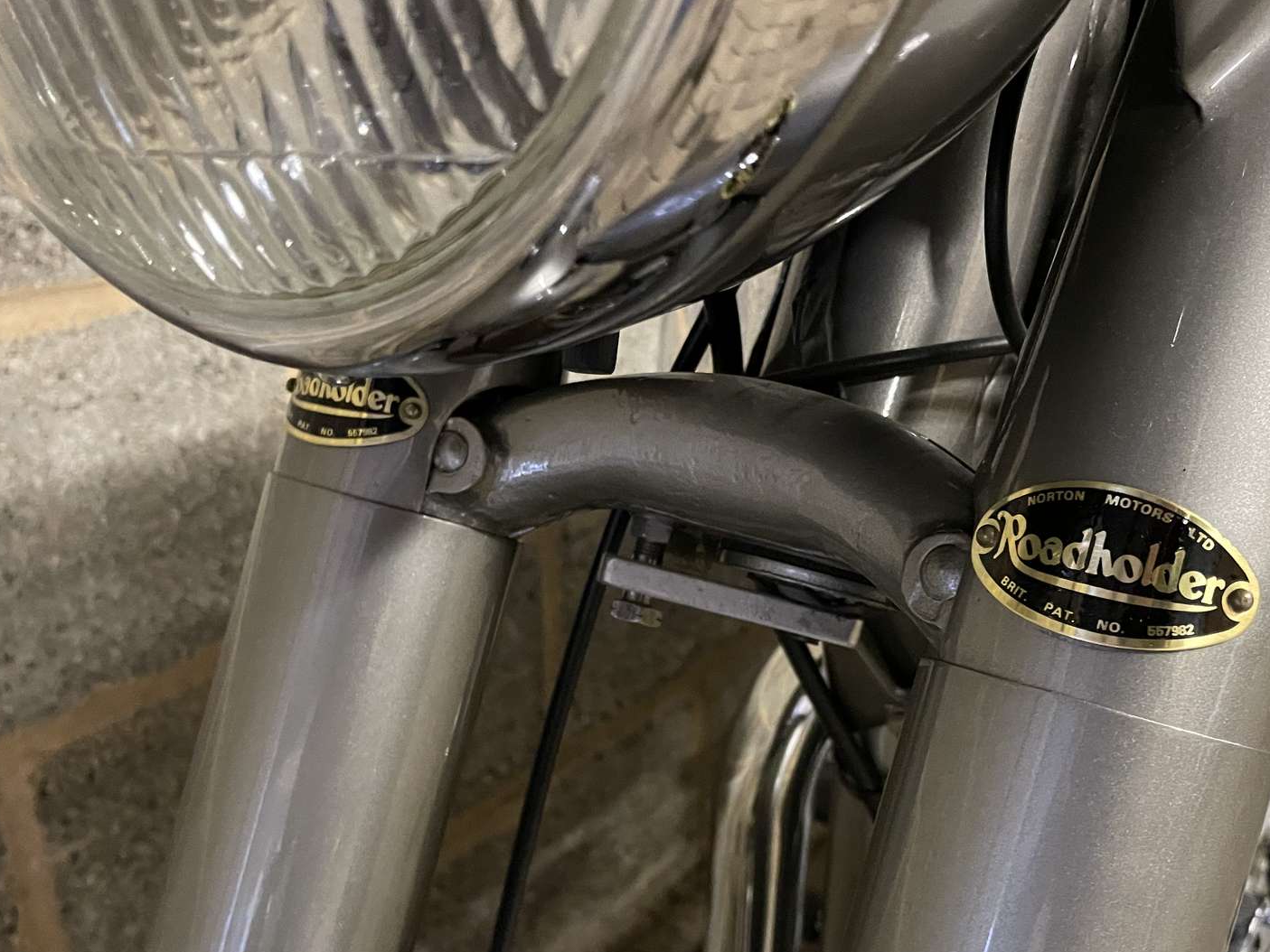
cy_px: 631
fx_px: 1358
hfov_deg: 50.1
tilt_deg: -24.7
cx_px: 691
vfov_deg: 38.3
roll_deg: +0.8
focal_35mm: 37
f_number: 1.6
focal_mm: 4.2
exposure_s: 1/25
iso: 500
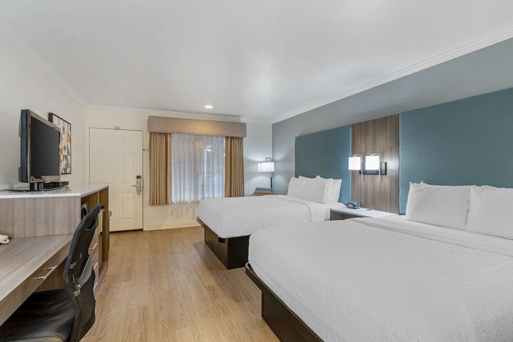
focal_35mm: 17
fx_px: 242
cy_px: 171
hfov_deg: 93.3
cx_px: 256
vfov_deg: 70.4
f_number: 10
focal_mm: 17
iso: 400
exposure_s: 1/25
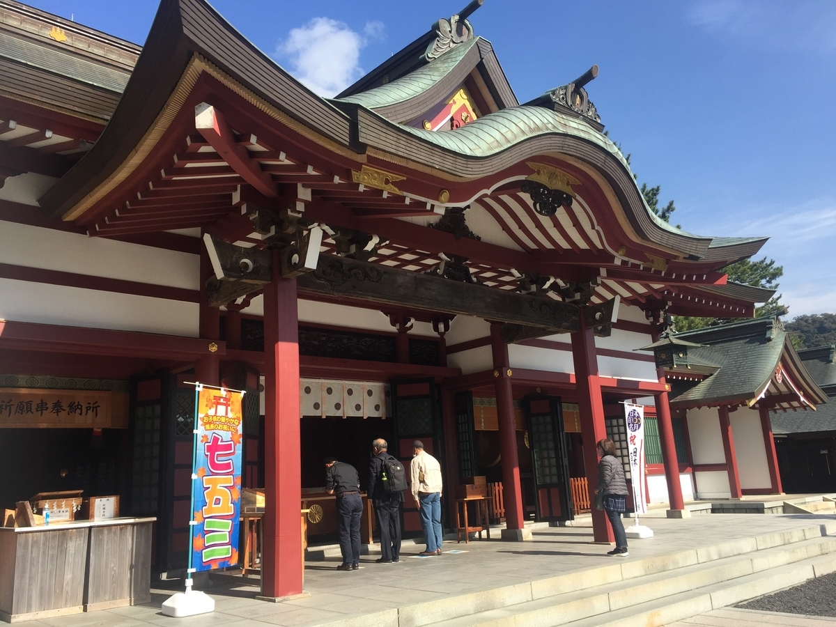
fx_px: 700
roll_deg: +0.5
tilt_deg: +13.8
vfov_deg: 48.2
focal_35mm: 29
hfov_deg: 61.7
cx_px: 418
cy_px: 314
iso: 32
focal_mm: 4.15
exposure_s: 1/1236
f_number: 2.2
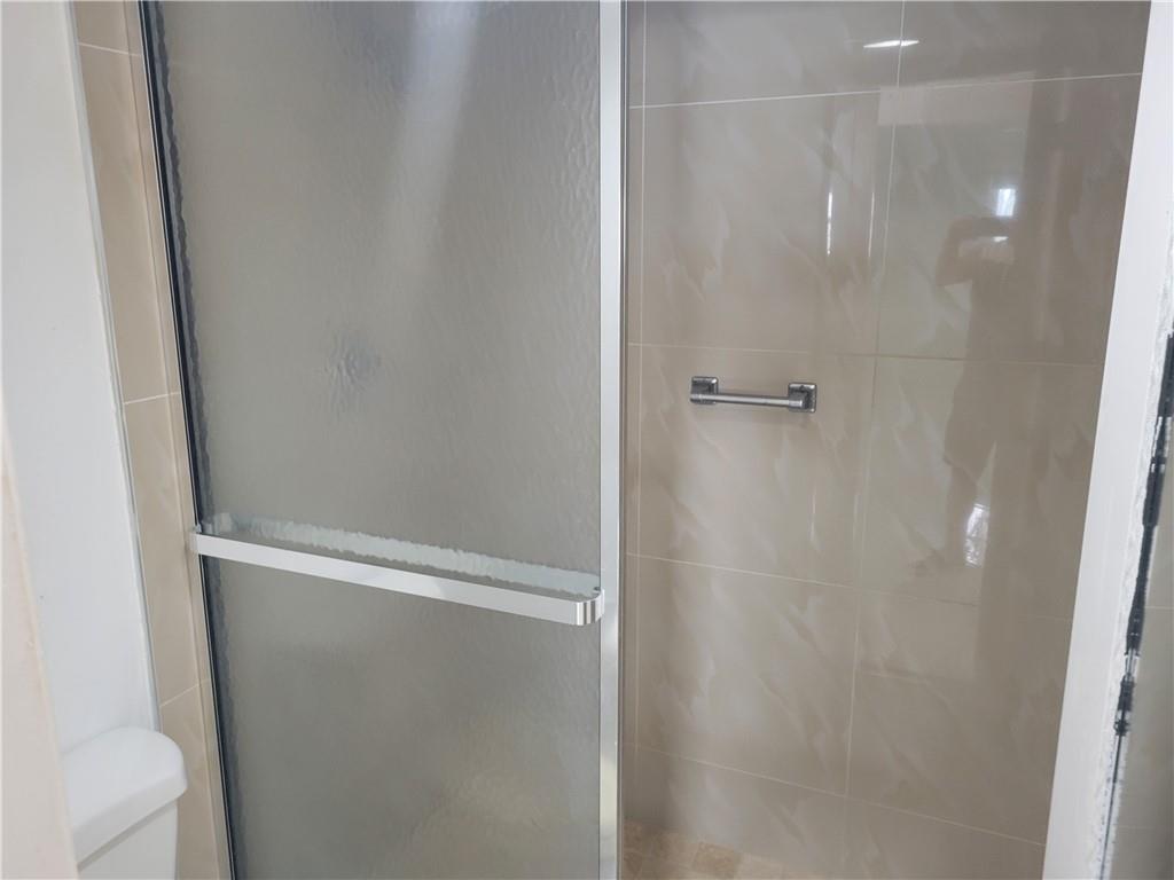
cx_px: 587
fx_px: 882
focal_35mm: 26
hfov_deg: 67.3
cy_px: 440
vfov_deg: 53.1
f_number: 1.8
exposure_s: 1/40
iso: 200
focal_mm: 5.4
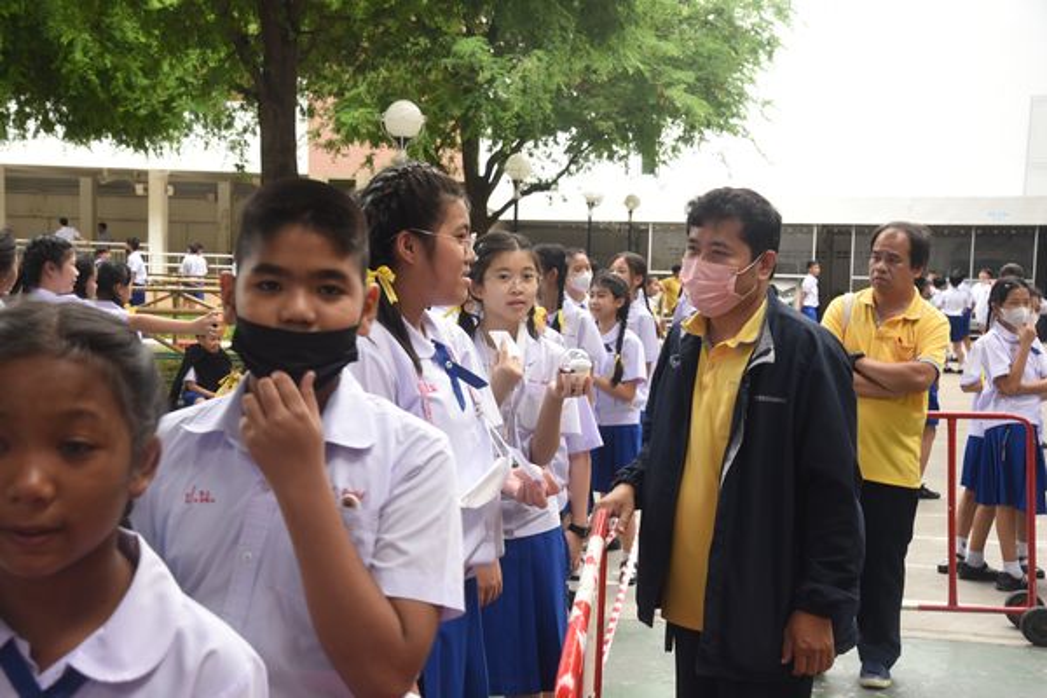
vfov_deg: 23.4
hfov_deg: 34.5
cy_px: 349
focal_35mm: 58
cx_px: 524
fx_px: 1687
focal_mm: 58
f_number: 11
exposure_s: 1/125
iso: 800
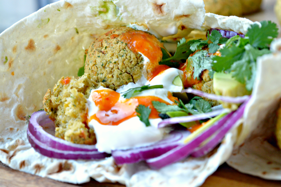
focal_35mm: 82
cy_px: 94
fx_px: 643
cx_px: 140
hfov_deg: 24.6
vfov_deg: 16.5
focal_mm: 55
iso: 400
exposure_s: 1/15
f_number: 5.6
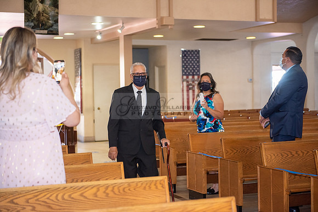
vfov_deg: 19.5
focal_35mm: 70
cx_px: 159
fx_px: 618
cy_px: 106
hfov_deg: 28.8
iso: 1000
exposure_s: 1/160
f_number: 2.8
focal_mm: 70
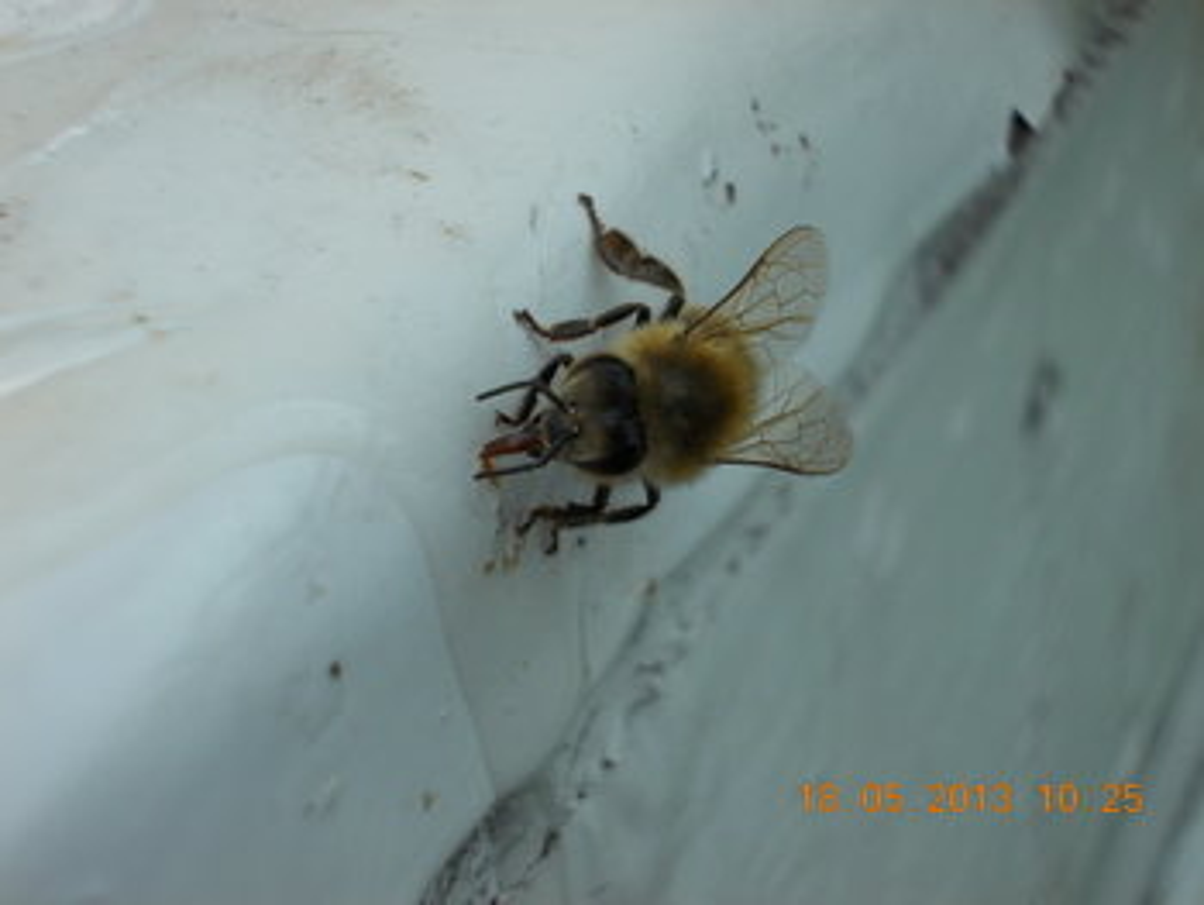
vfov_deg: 20.7
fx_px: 2471
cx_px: 602
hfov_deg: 27.4
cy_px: 452
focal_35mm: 71
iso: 80
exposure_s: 1/400
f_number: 4.3
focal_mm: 10
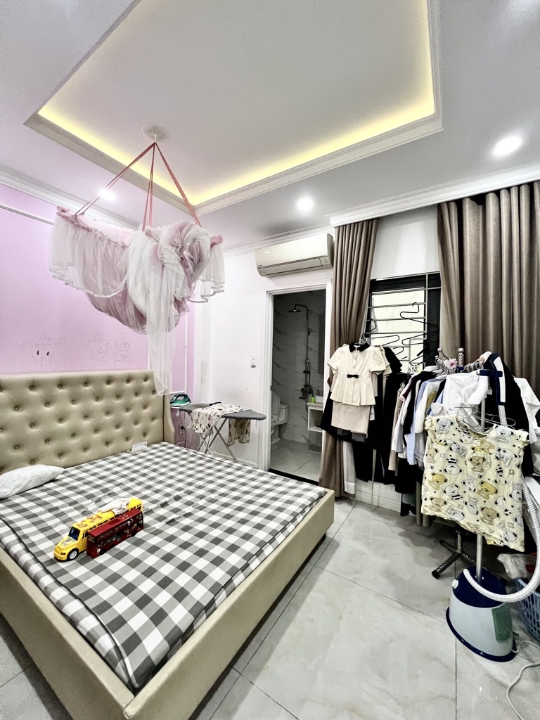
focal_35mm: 13
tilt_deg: -1.1
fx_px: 270
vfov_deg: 106.2
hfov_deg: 89.9
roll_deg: -1.9
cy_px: 360
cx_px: 270
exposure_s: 1/50
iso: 250
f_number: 1.8
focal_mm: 1.57
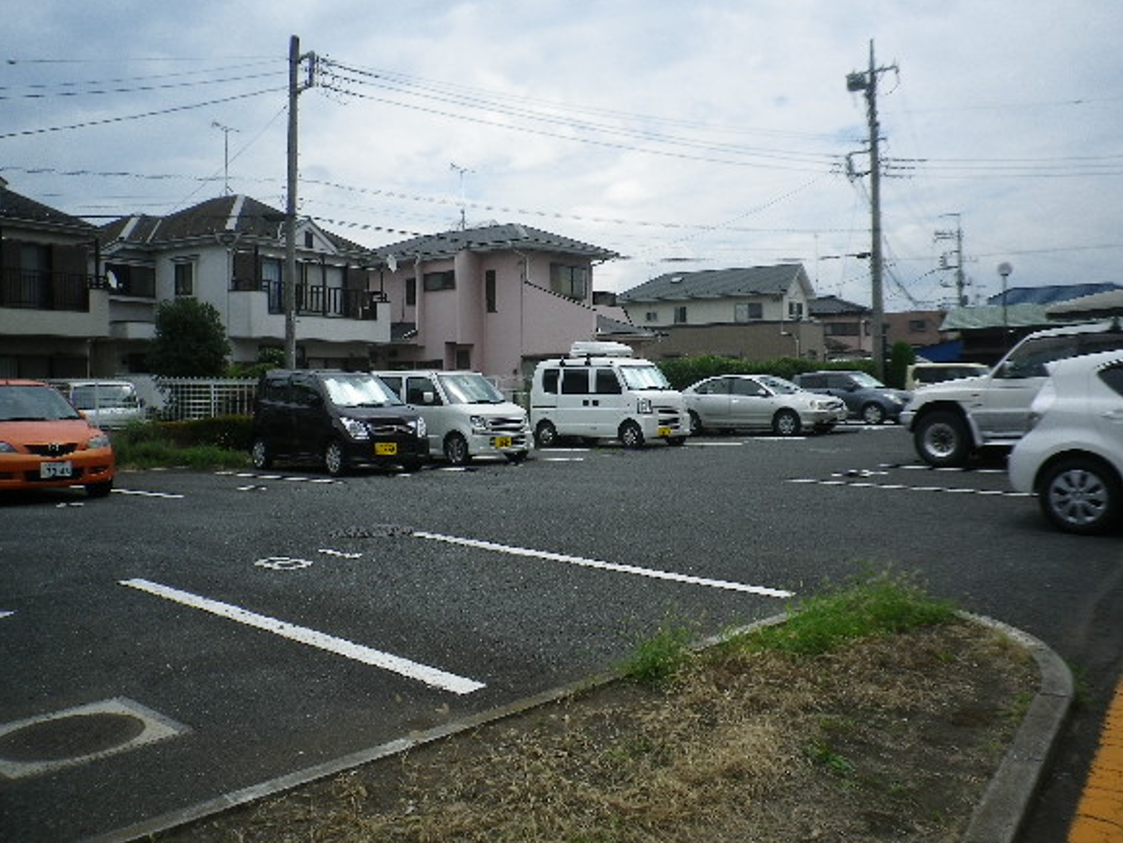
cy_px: 390
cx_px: 596
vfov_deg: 45.4
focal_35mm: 31
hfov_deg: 58.3
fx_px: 1006
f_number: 3.5
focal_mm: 5.05
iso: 80
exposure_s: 1/1250
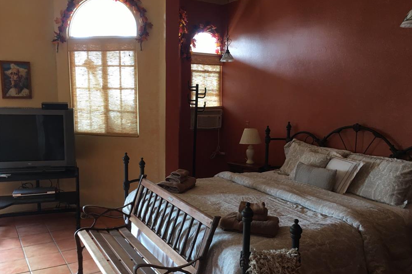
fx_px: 355
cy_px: 146
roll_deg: +0.8
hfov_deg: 60.3
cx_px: 211
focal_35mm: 31
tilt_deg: -4.2
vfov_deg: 42.3
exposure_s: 1/30
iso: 40
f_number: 2.2
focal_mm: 4.15
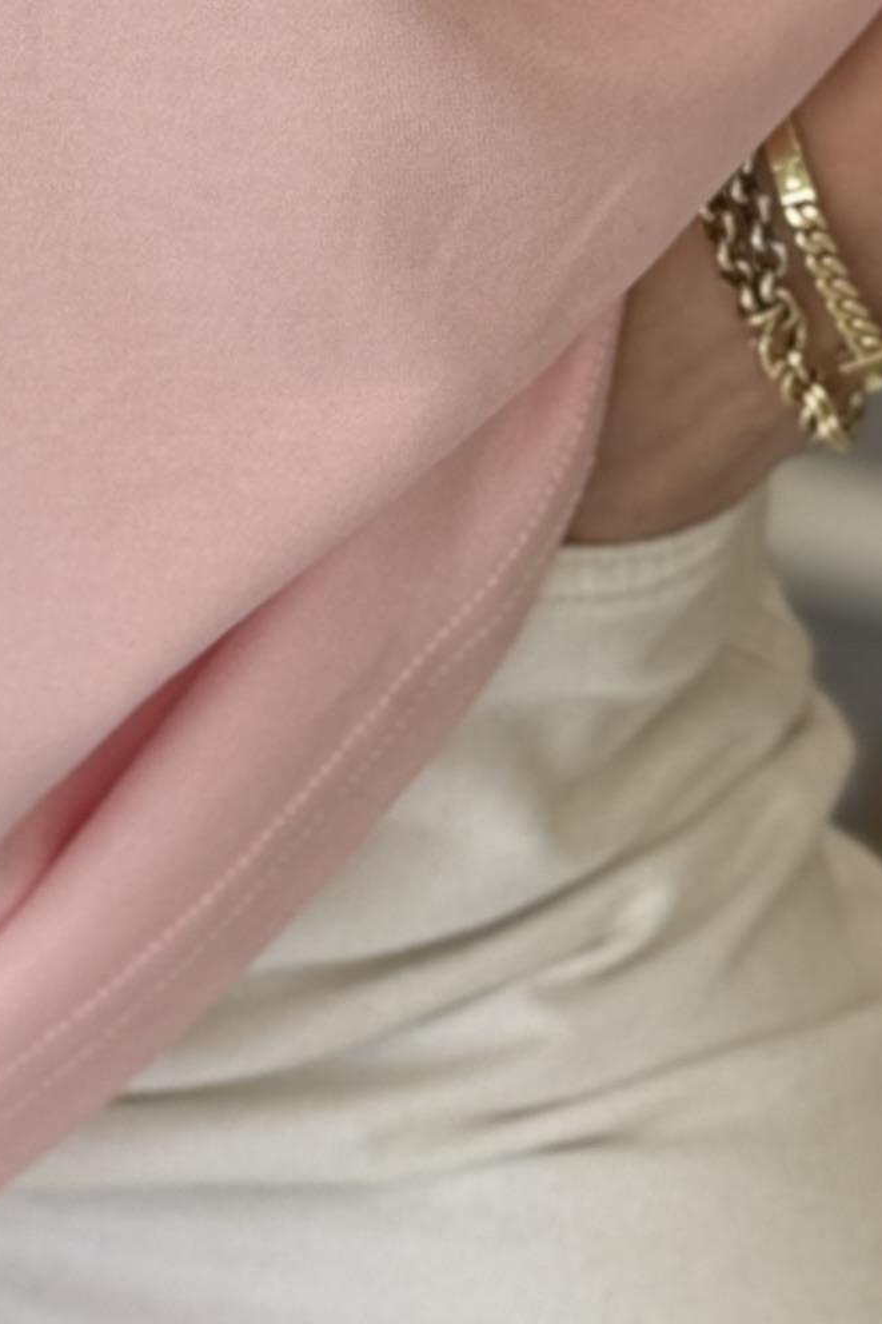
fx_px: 7462
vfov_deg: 9.8
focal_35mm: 203
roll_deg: -0.4
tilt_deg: -18.2
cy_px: -726
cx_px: -135
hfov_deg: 6.7
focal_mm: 6.76
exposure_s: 1/346
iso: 80
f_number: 1.78
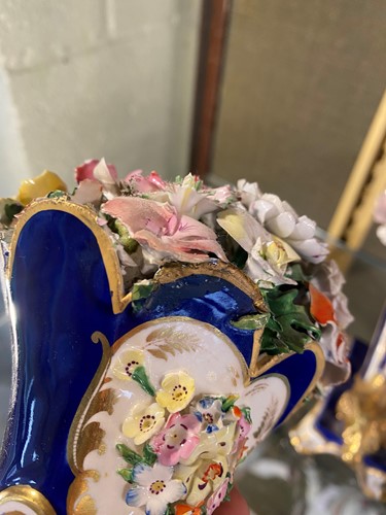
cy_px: 258
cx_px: 193
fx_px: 372
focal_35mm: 25
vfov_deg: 69.4
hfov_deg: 54.9
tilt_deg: -44.8
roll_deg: -8.2
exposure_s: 1/50
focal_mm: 4.25
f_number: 1.8
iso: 100
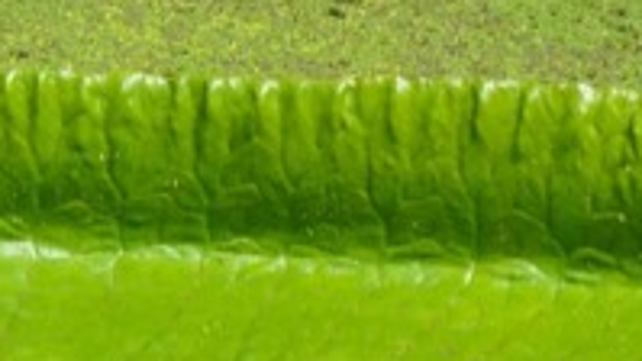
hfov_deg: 2.4
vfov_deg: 1.3
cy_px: 498
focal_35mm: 912
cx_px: -61
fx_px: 15526
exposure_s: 1/500
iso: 400
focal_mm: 105
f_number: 11
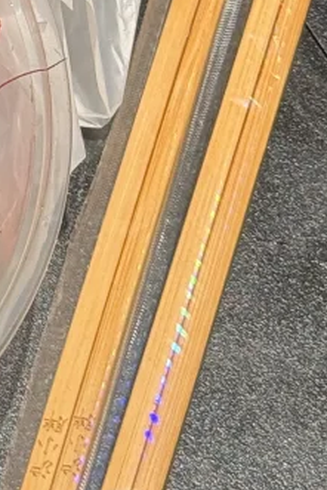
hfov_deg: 6.1
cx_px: -448
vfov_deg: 9.0
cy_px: -415
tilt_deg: -48.0
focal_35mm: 217
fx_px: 2953
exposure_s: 1/112
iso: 80
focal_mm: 6.76
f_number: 1.78
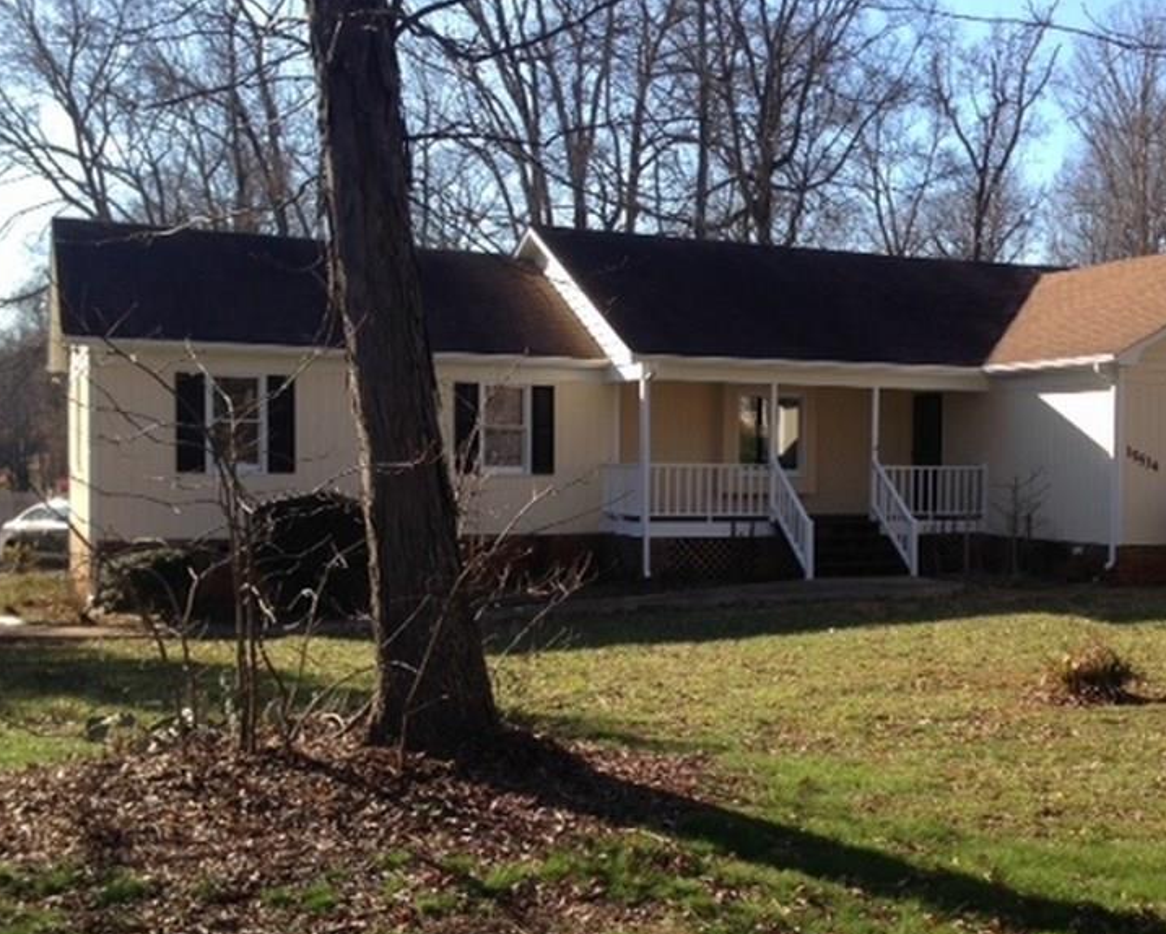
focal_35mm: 46
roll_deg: -0.3
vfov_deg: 32.7
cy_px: 516
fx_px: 1588
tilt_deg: -1.5
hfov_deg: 39.8
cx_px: 781
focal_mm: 4.12
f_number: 2.4
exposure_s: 1/596
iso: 50
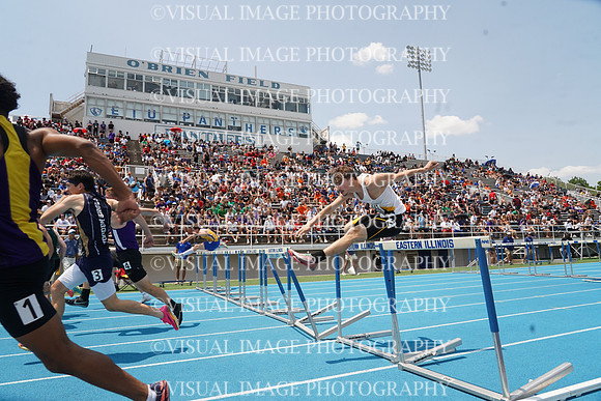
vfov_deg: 53.2
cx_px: 300
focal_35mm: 24
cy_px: 200
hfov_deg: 73.7
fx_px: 401
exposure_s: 1/1250
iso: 800
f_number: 9
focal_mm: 24
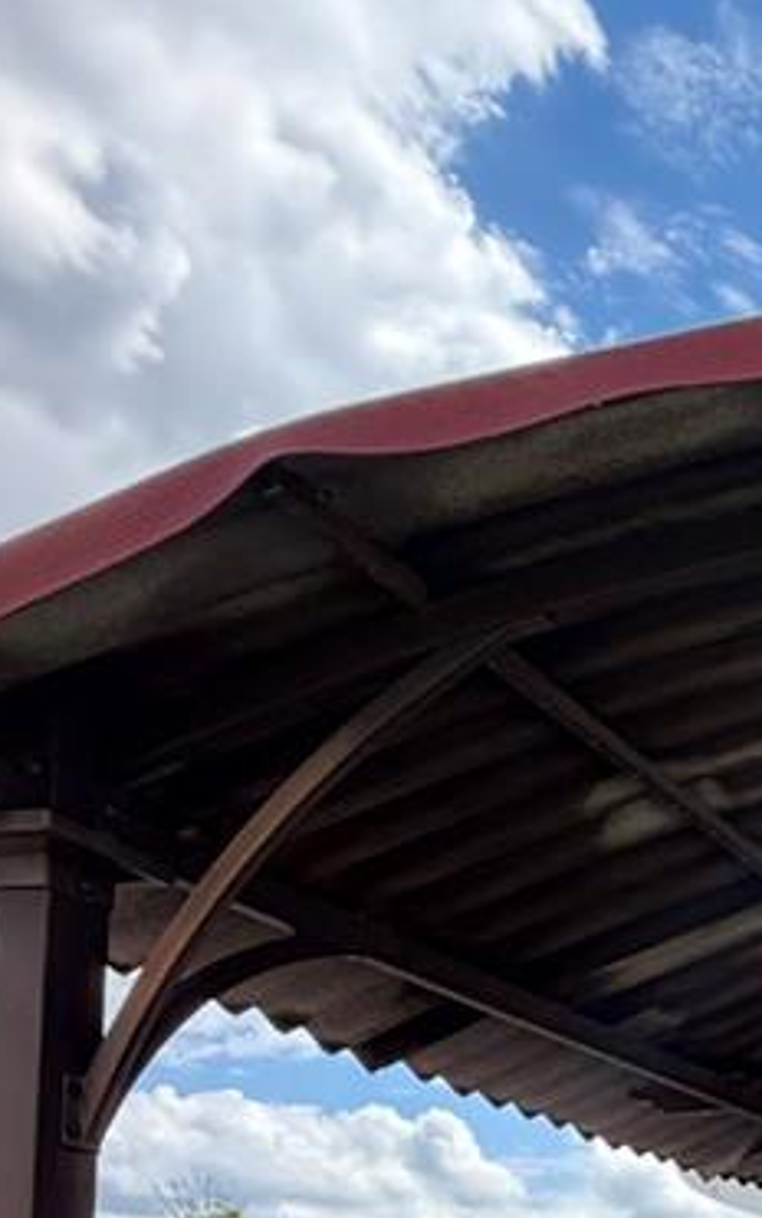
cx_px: 1406
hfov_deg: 19.4
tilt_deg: +2.9
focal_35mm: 48
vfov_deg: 35.1
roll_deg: -1.9
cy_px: 1382
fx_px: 1594
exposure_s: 1/559
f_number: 2.2
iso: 40
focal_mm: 2.22
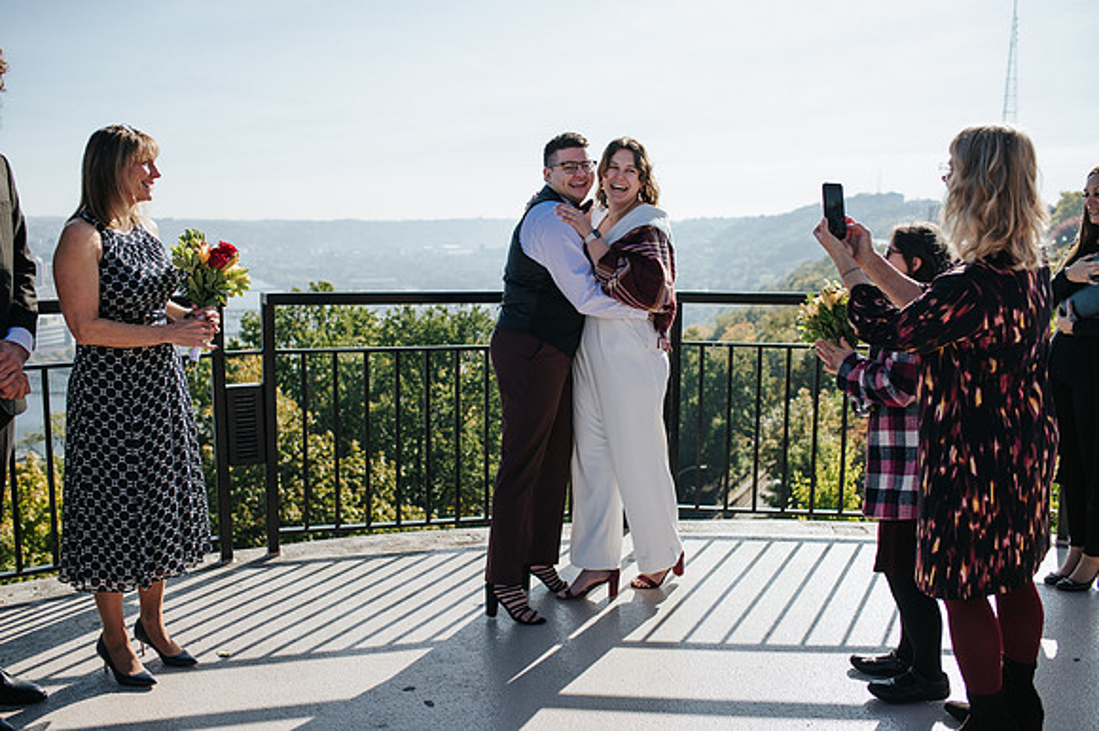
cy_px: 366
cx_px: 550
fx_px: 1068
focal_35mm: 35
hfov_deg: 54.5
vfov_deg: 37.8
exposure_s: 1/1000
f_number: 3.2
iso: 100
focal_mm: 35
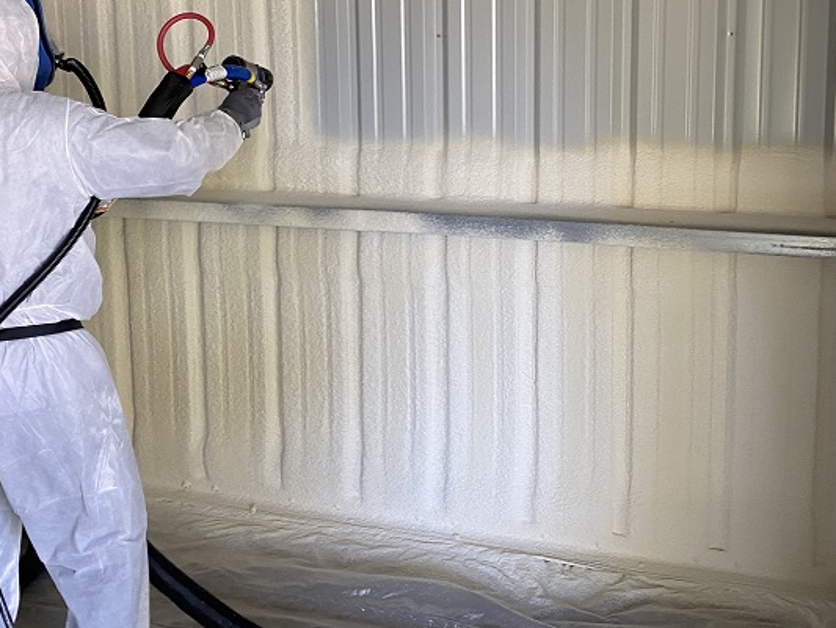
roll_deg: +0.1
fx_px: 942
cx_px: 499
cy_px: 162
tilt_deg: -6.0
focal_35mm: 39
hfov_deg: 47.6
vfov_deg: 36.0
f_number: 1.8
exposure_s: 1/60
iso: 160
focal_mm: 4.25
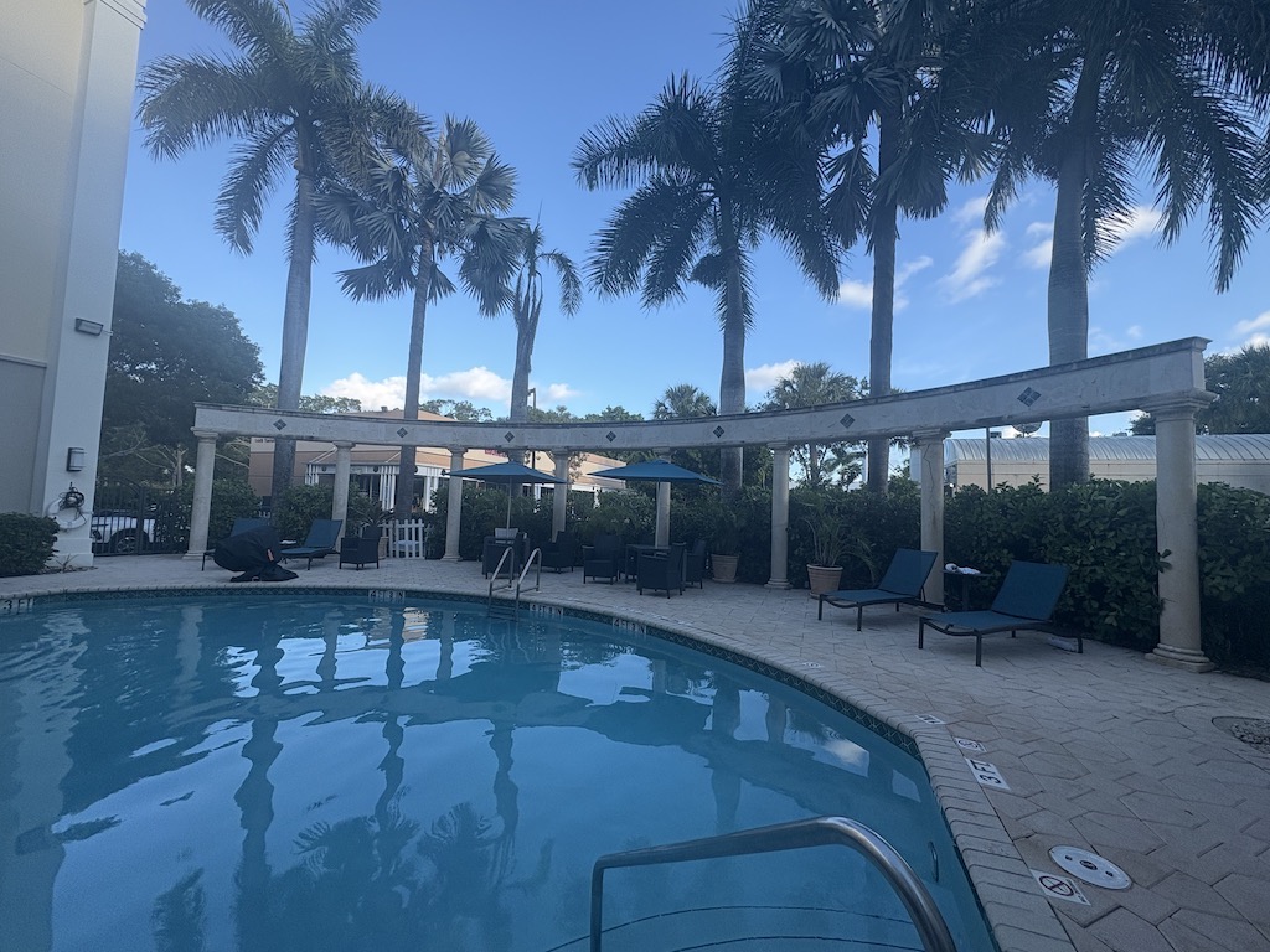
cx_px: 635
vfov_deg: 85.7
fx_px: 514
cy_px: 476
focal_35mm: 14
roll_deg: -1.3
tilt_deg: +3.2
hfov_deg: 102.1
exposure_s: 1/522
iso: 40
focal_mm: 2.22
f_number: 2.2
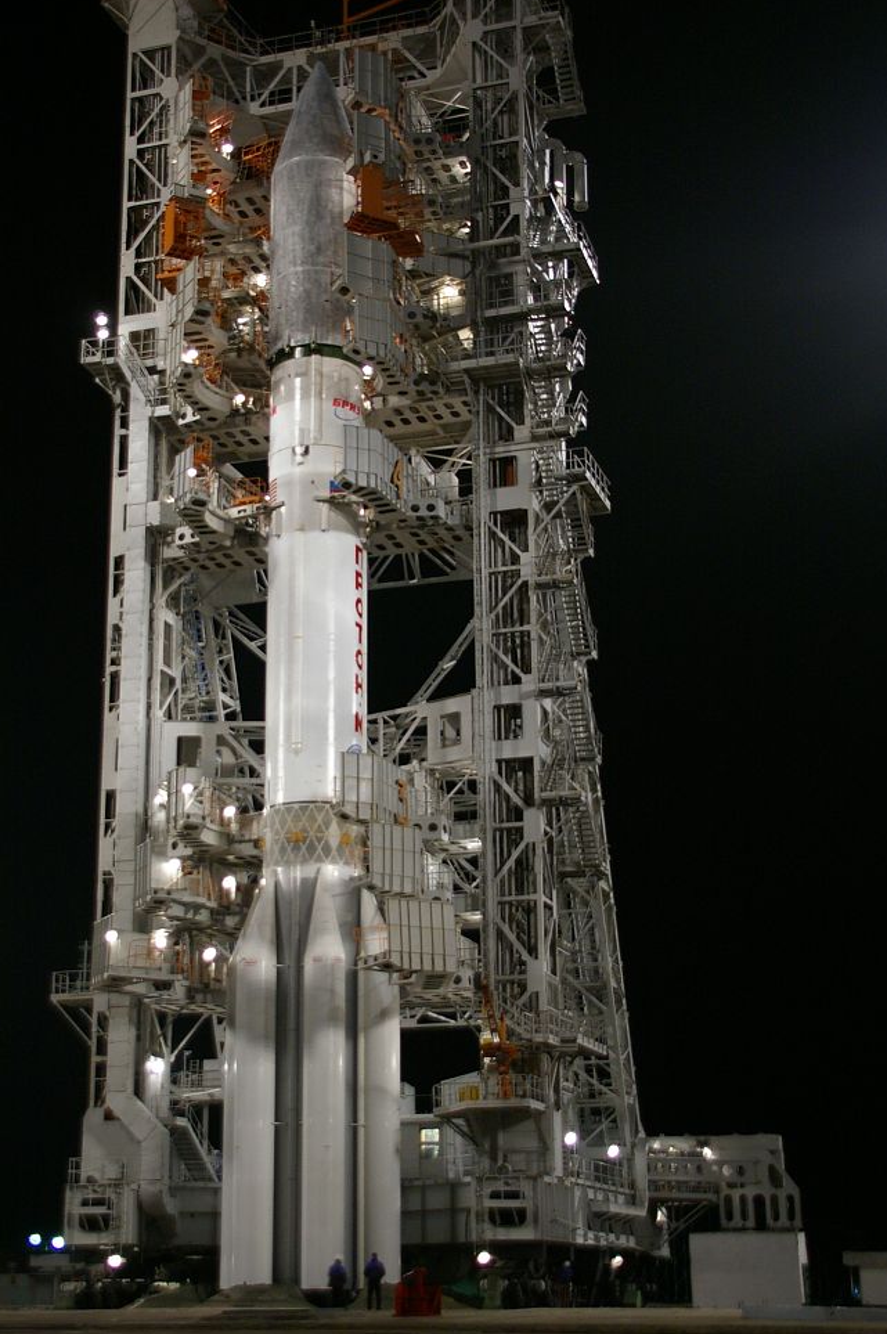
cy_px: 643
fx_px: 2073
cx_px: 375
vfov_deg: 35.7
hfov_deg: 24.1
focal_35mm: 56
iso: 400
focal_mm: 30
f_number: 4
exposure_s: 1/2
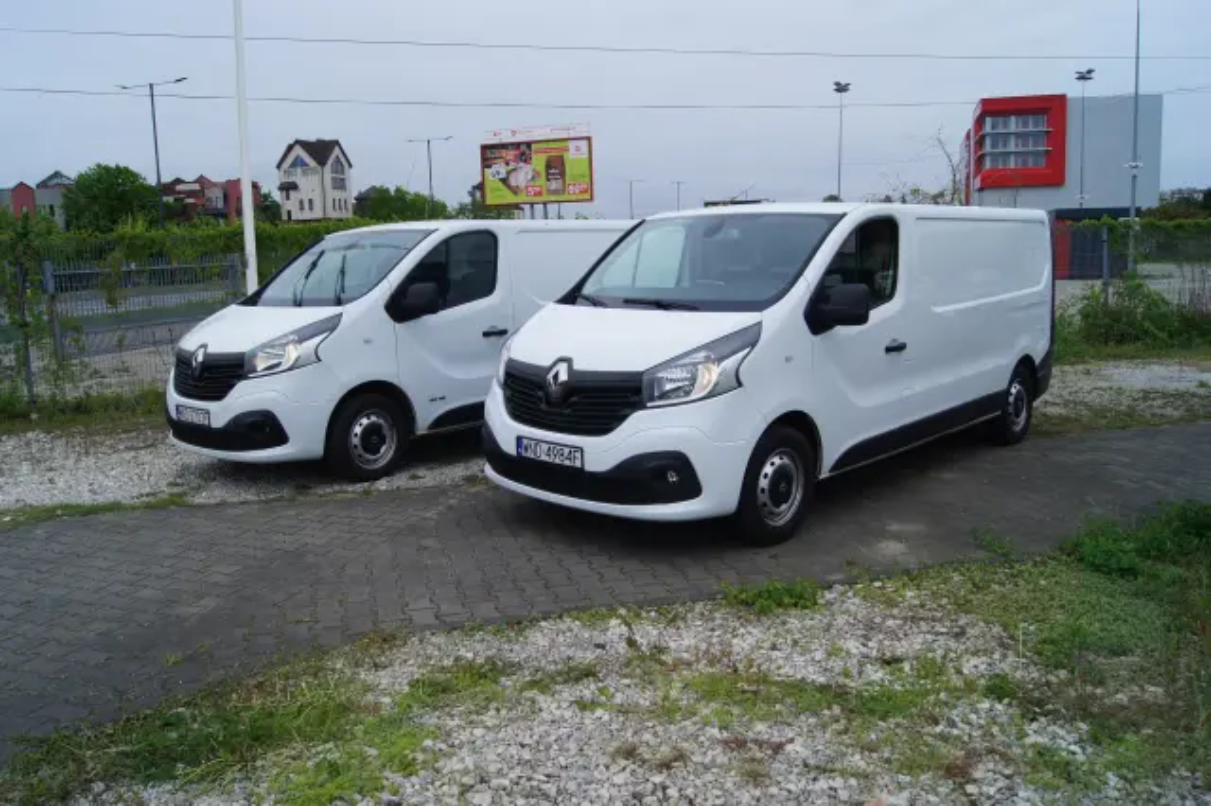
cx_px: 606
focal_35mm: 27
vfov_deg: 47.9
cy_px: 403
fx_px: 908
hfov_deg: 67.4
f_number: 11
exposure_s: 1/80
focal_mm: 18
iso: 100
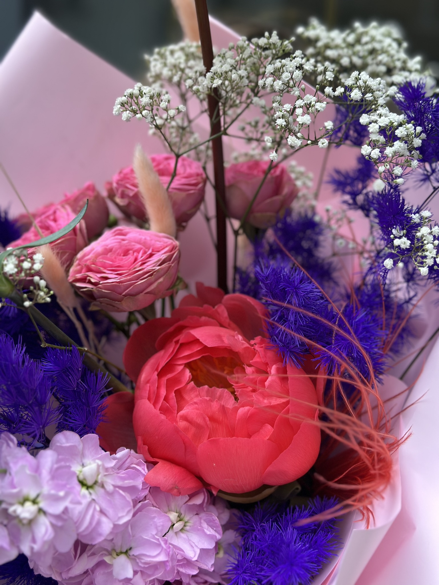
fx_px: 812
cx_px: 220
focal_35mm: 48
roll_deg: -3.3
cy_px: 292
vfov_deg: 39.7
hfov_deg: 30.3
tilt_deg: -7.3
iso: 80
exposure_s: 1/260
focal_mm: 6.86
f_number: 1.78
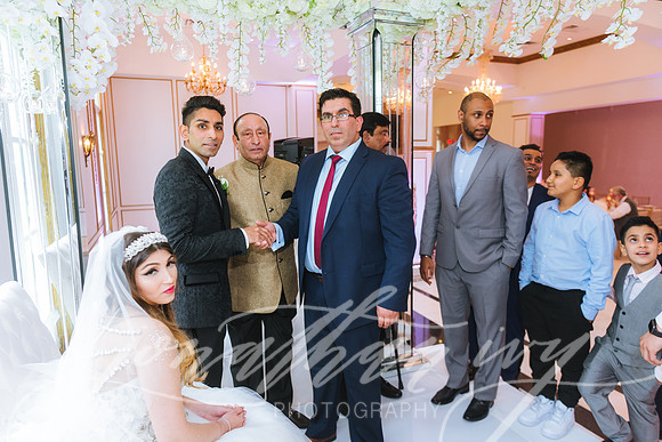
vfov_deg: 53.2
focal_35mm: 24
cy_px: 221
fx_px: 441
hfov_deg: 73.7
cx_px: 331
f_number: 2.8
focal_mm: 24
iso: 1250
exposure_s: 1/200
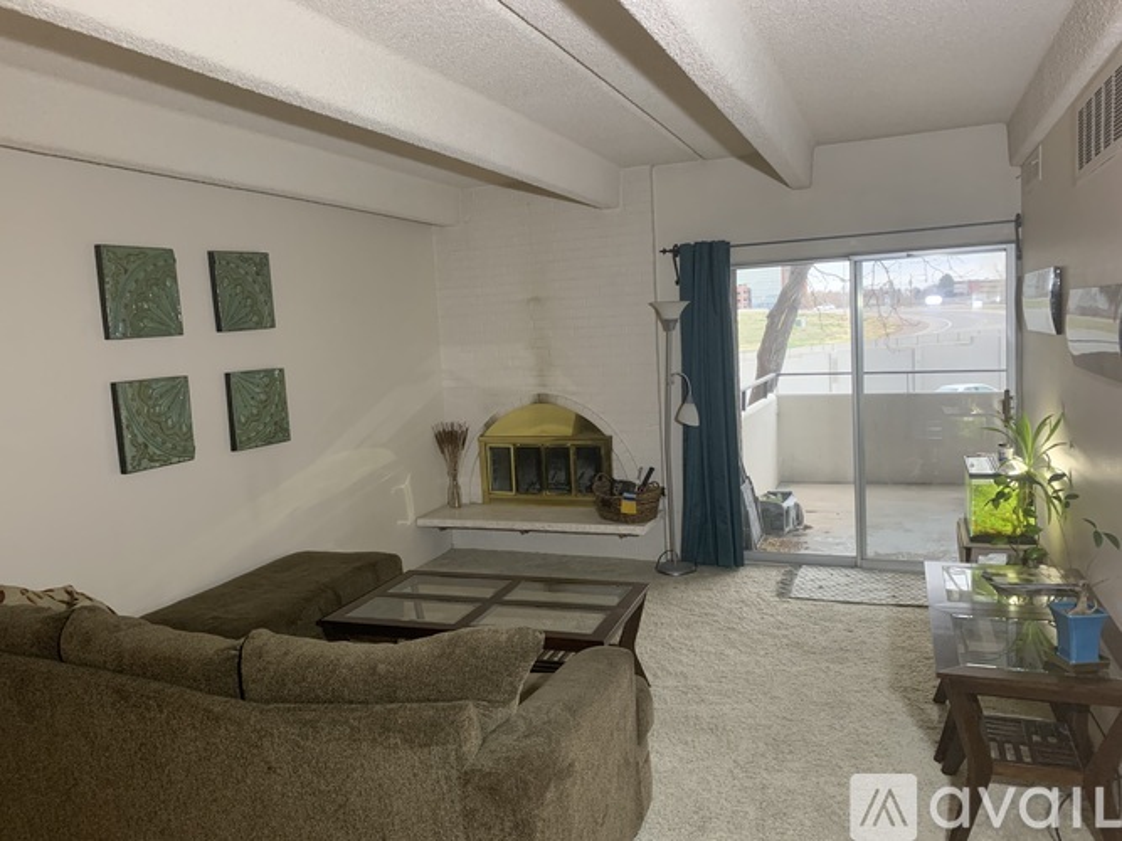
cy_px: 420
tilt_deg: -6.7
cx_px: 561
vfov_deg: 53.0
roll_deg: +3.0
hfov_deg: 67.3
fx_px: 843
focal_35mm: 26
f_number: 1.8
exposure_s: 1/60
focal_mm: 4.25
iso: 400
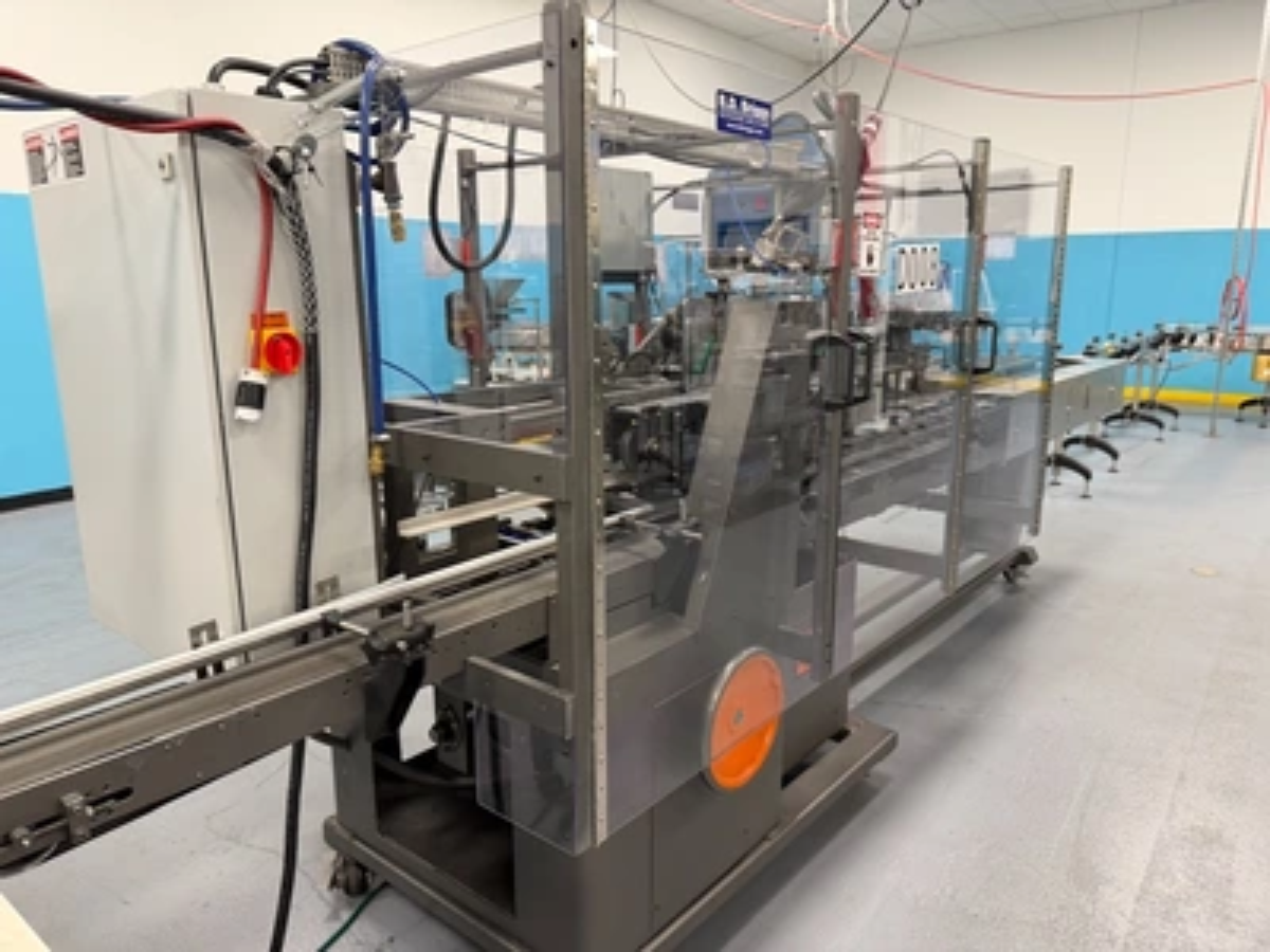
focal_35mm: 24
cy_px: 476
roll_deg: +1.2
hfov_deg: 71.6
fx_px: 881
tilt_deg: -12.3
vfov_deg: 56.8
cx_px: 635
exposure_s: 1/60
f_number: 1.78
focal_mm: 6.76
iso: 250
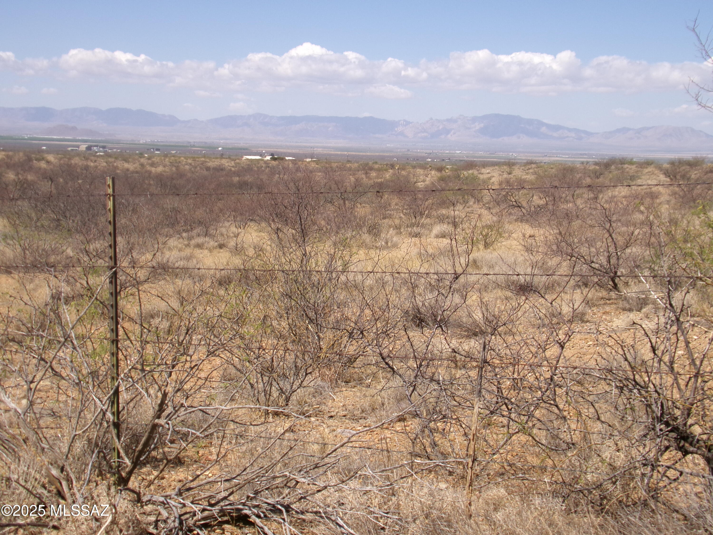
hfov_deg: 33.2
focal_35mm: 58
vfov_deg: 25.2
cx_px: 356
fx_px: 1195
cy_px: 268
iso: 100
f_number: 13.18
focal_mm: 10.3
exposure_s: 1/80
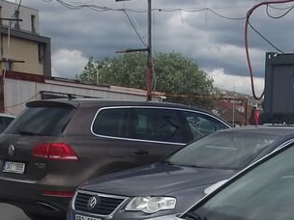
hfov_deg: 20.5
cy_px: 363
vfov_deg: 14.7
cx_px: 323
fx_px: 773
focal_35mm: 91
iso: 100
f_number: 10.4
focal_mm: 4.9
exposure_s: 1/167
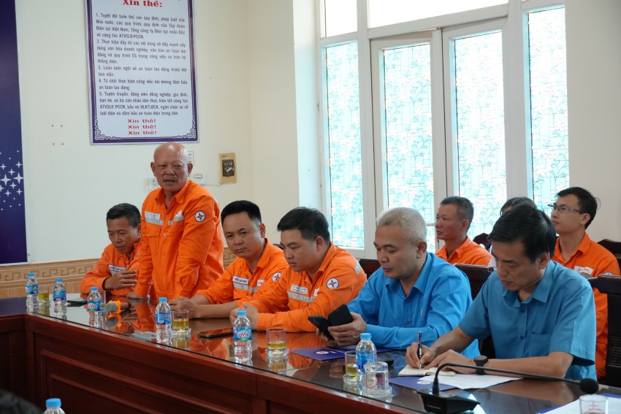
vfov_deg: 23.2
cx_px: 310
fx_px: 1009
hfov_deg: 34.2
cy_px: 207
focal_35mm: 58
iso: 800
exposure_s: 1/160
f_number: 4.5
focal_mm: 39
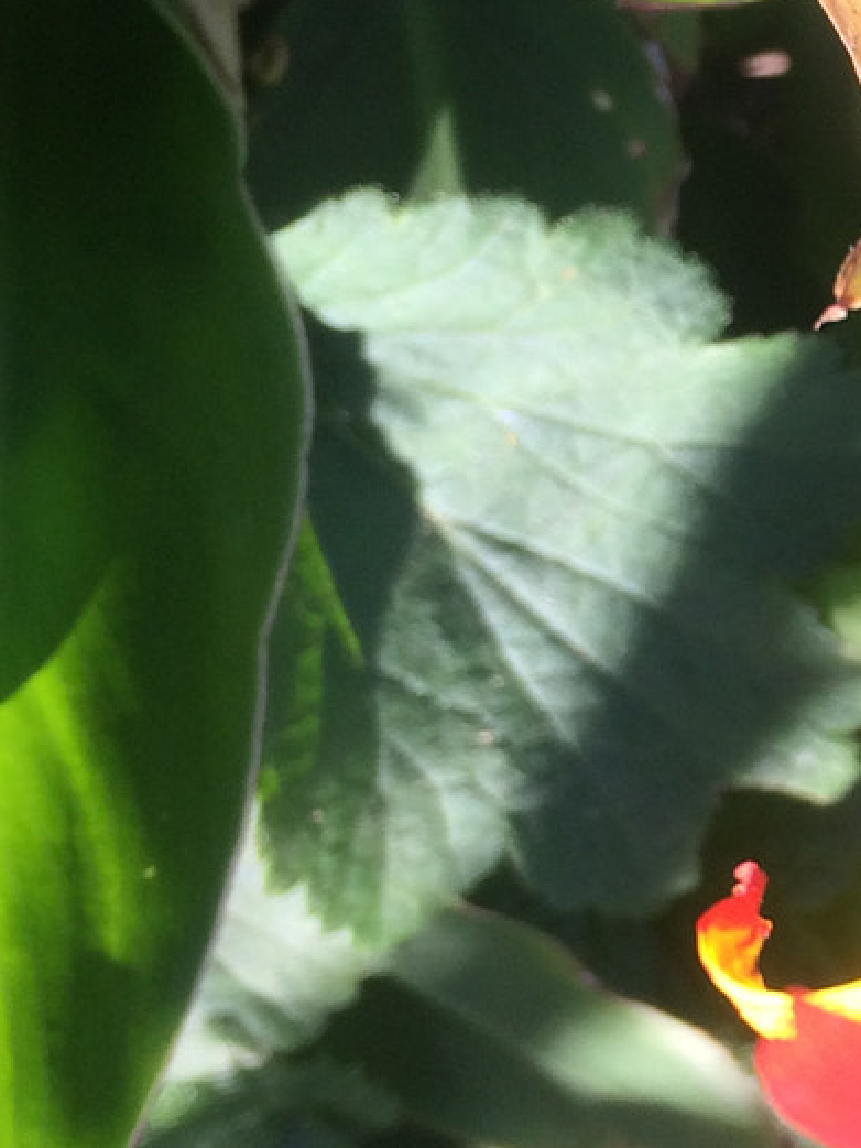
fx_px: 2950
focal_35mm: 89
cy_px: 410
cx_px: 1315
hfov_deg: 15.3
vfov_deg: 21.9
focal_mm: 4.15
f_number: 2.2
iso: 32
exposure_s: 1/387
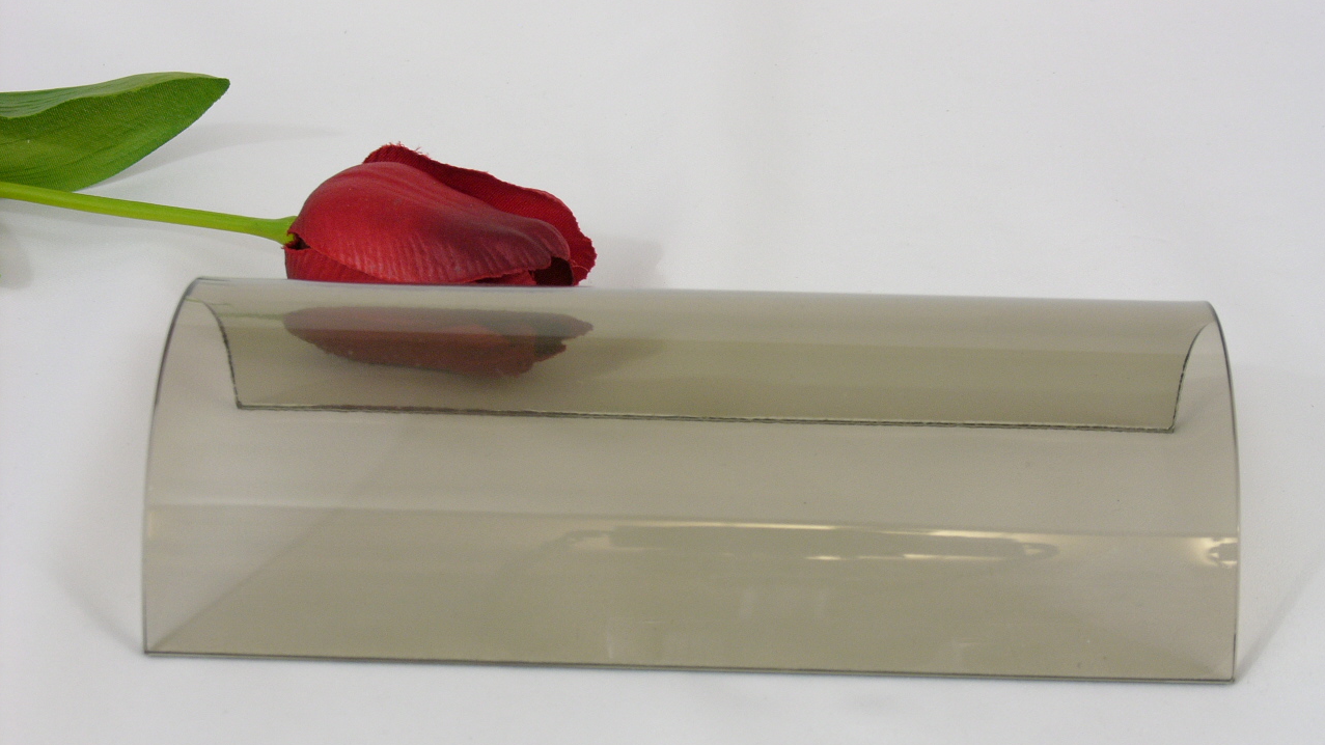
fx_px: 2916
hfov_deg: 25.6
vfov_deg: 14.6
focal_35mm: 83
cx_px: 663
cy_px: 386
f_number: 5.6
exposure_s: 1/4
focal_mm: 19.1
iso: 100
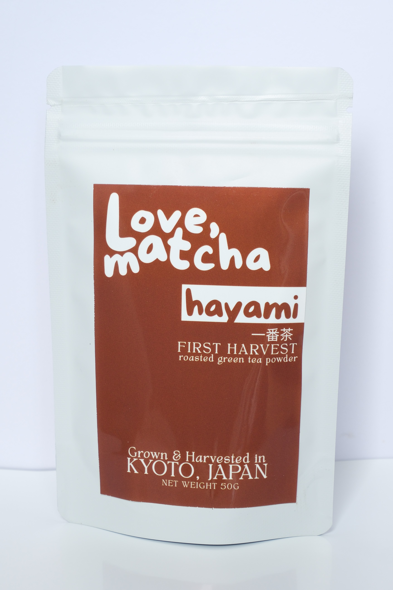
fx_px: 1064
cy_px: 295
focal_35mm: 65
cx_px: 196
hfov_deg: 20.9
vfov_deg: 31.0
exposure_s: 1/125
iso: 500
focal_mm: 43.2
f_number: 5.6
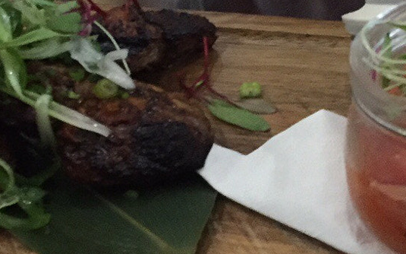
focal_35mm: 92
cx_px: 221
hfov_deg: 22.6
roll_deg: +10.4
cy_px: 117
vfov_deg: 14.2
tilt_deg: -32.2
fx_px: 1018
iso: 500
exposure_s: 1/15
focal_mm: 4.15
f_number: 2.2
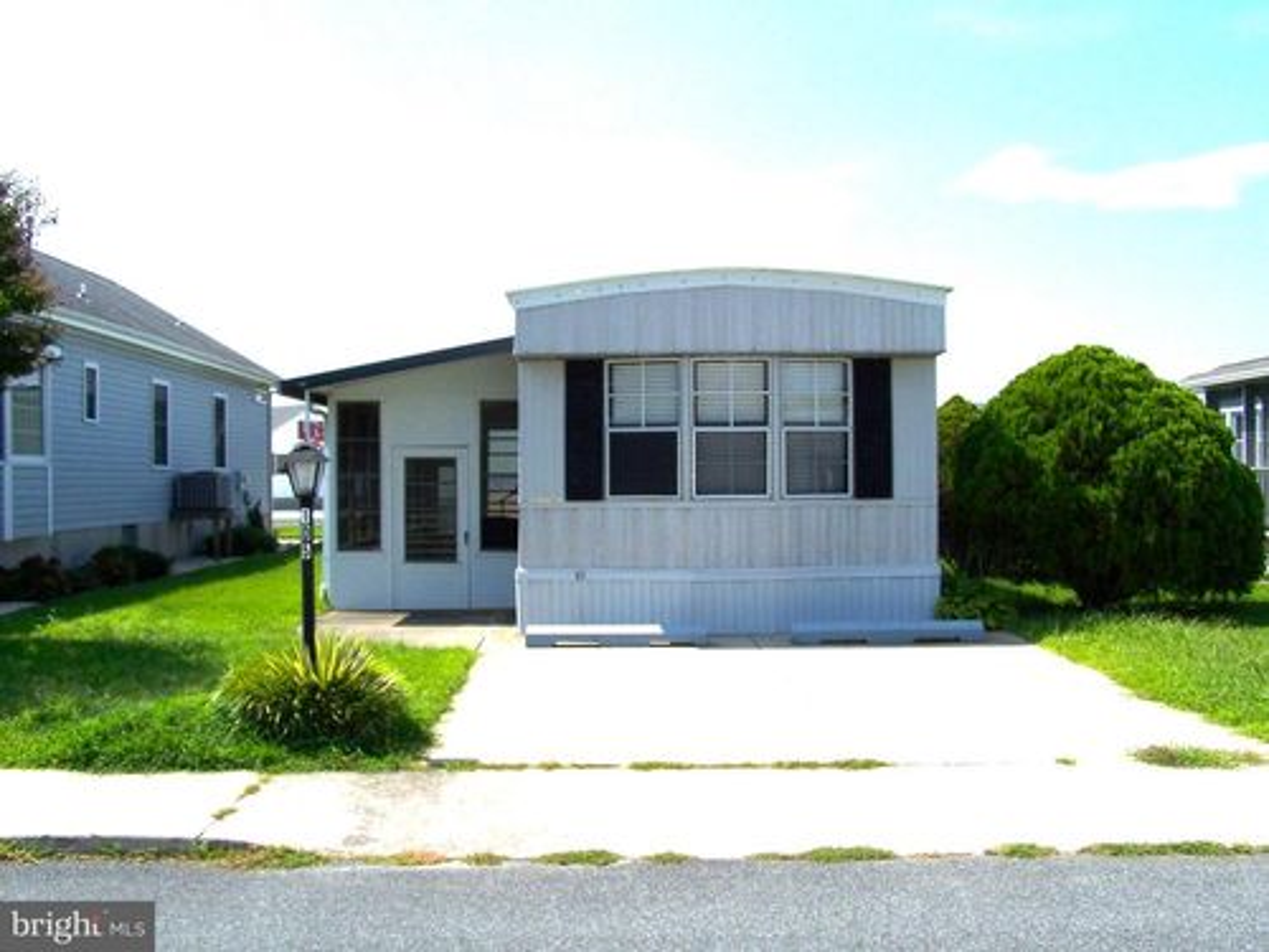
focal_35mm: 38
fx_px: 1393
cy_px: 476
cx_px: 634
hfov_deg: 49.0
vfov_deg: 37.7
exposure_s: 1/750
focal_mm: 6.3
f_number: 5.6
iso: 80
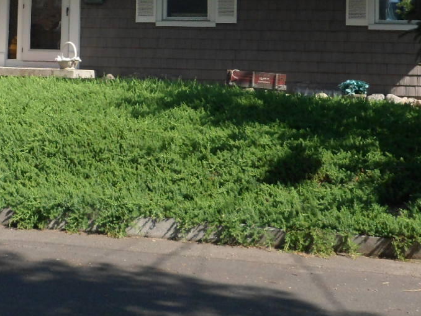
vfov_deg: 18.3
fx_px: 961
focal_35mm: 79
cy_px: 14
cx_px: 97
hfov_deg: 24.4
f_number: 3.3
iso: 80
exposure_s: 1/750
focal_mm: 4.9
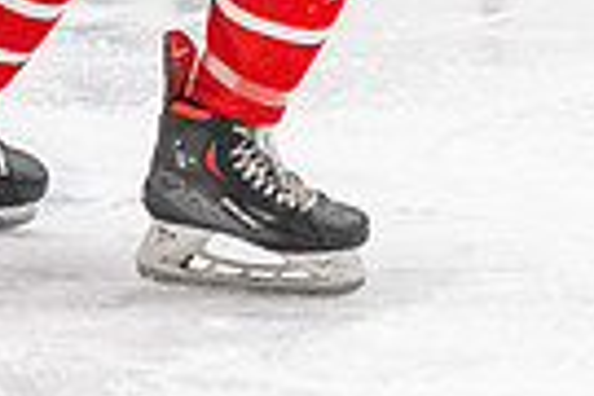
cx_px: -407
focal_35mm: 622
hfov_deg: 3.3
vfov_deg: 2.2
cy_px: -328
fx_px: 10262
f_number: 2.8
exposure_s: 1/800
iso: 4000
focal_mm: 90
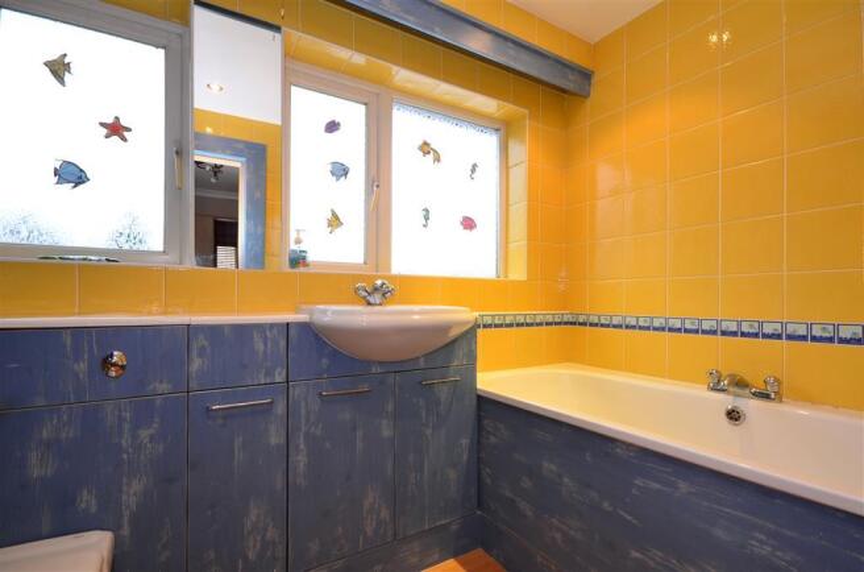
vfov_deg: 69.4
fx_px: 413
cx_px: 432
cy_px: 286
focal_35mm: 17
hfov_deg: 92.6
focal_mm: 11.5
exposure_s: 1/2
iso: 200
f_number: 11
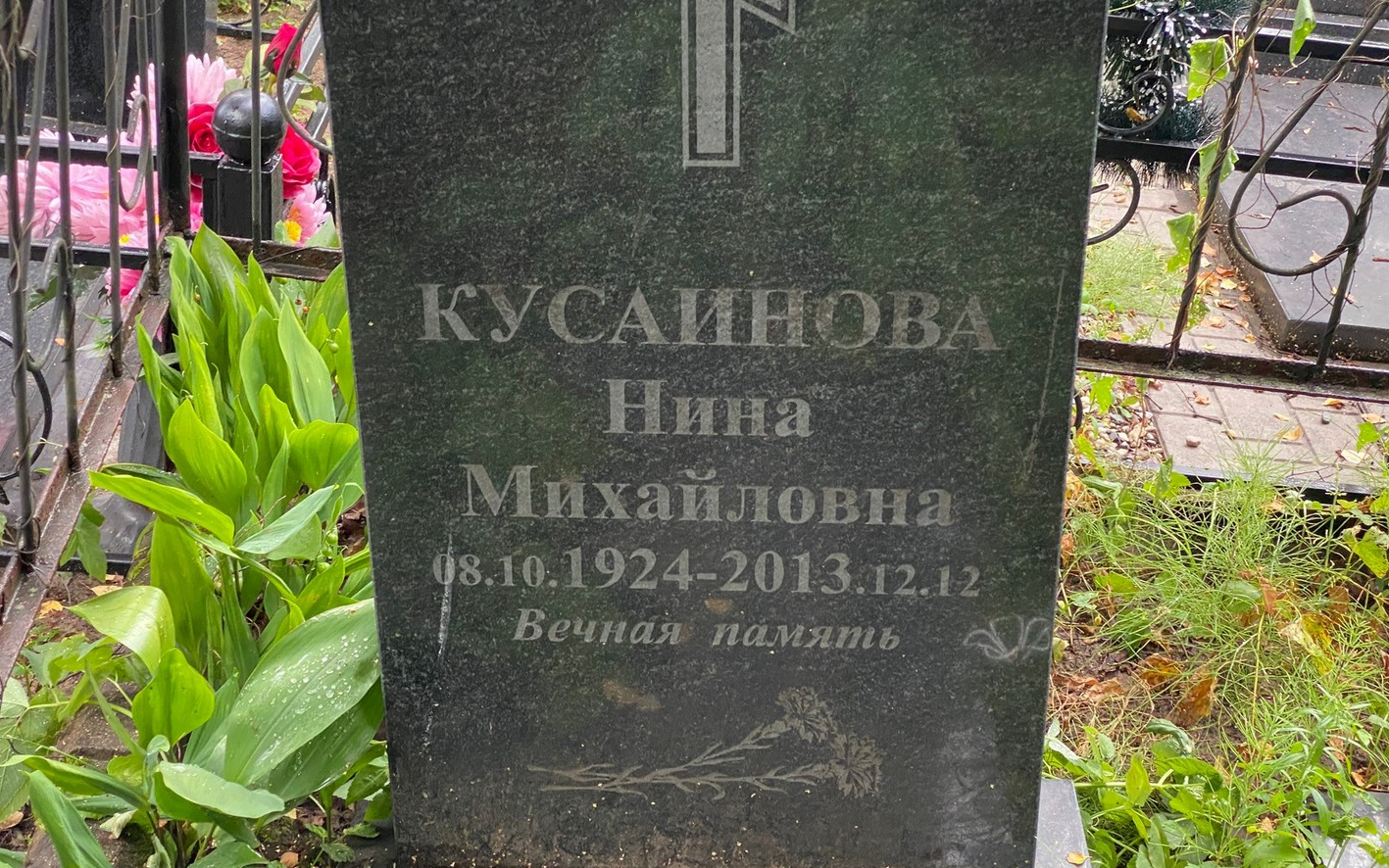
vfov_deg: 23.1
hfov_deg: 36.3
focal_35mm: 56
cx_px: 702
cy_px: 491
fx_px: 2120
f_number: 2
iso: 250
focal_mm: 6
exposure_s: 1/60
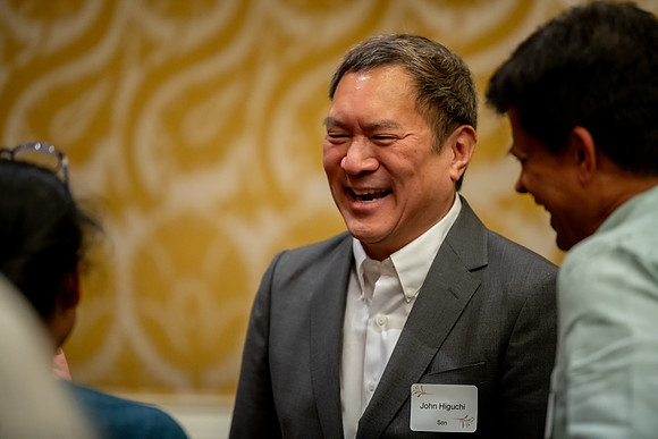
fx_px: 3656
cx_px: 329
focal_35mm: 200
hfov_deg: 10.3
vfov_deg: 6.9
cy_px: 220
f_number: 2.8
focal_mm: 200
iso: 6400
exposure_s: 1/200
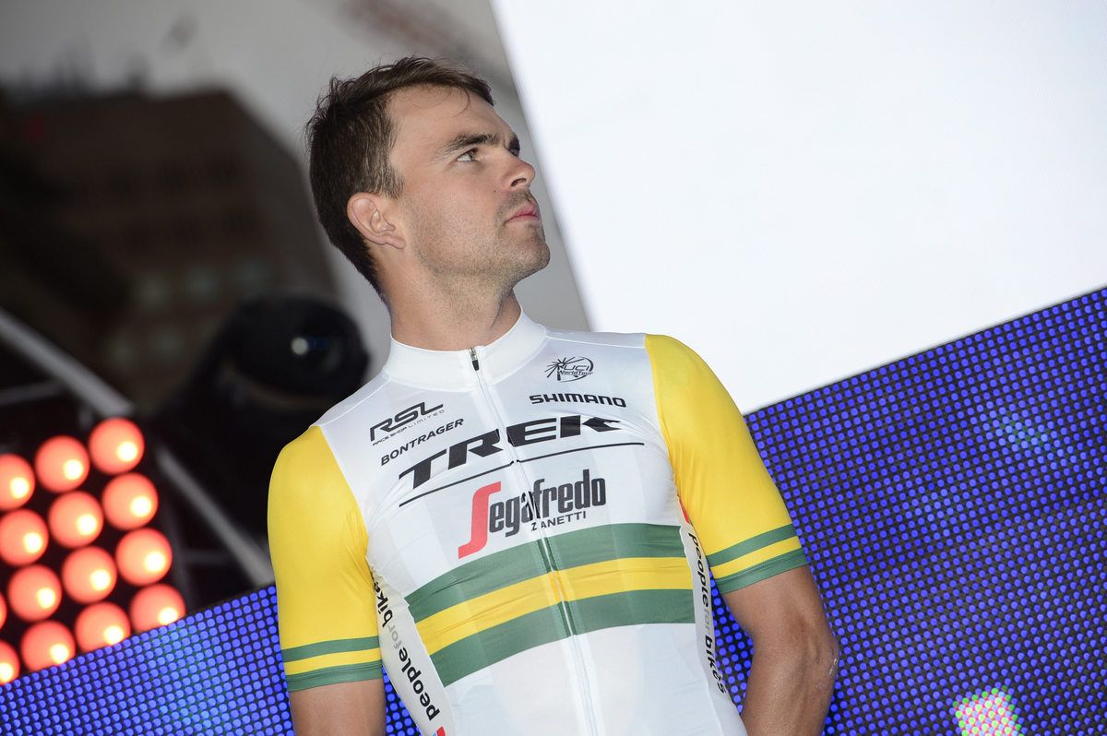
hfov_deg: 11.4
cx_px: 554
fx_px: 5530
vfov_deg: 7.6
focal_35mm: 180
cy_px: 368
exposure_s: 1/250
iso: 200
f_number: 7.1
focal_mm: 180
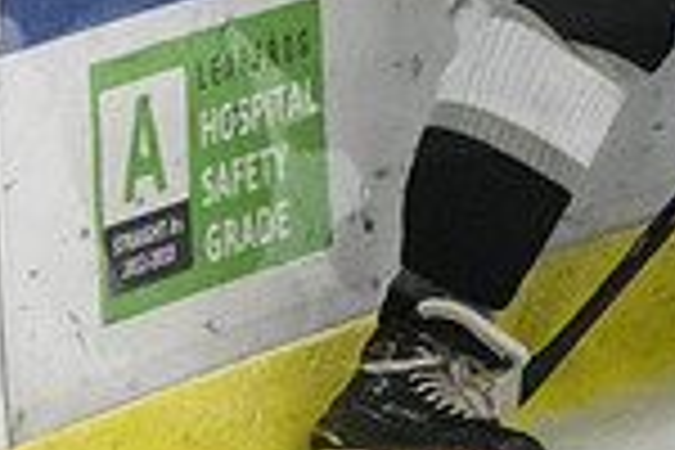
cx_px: 1251
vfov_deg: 2.9
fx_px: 8943
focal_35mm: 477
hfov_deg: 4.3
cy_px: -268
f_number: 4
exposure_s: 1/1250
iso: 8000
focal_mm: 82
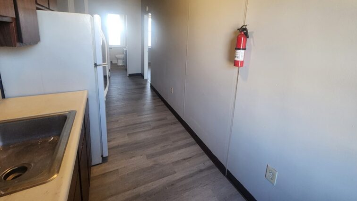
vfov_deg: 68.4
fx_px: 142
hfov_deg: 103.0
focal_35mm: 15
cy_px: 66
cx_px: 181
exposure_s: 1/40
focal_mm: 2.2
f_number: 2.2
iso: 320
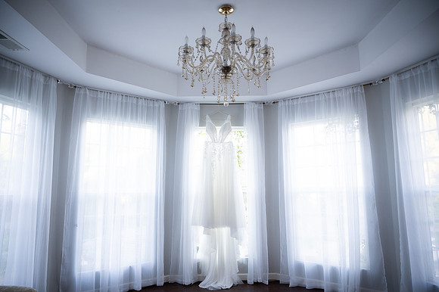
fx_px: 294
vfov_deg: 52.8
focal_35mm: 24
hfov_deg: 73.4
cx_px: 220
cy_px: 146
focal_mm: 24
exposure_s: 1/80
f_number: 4
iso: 400
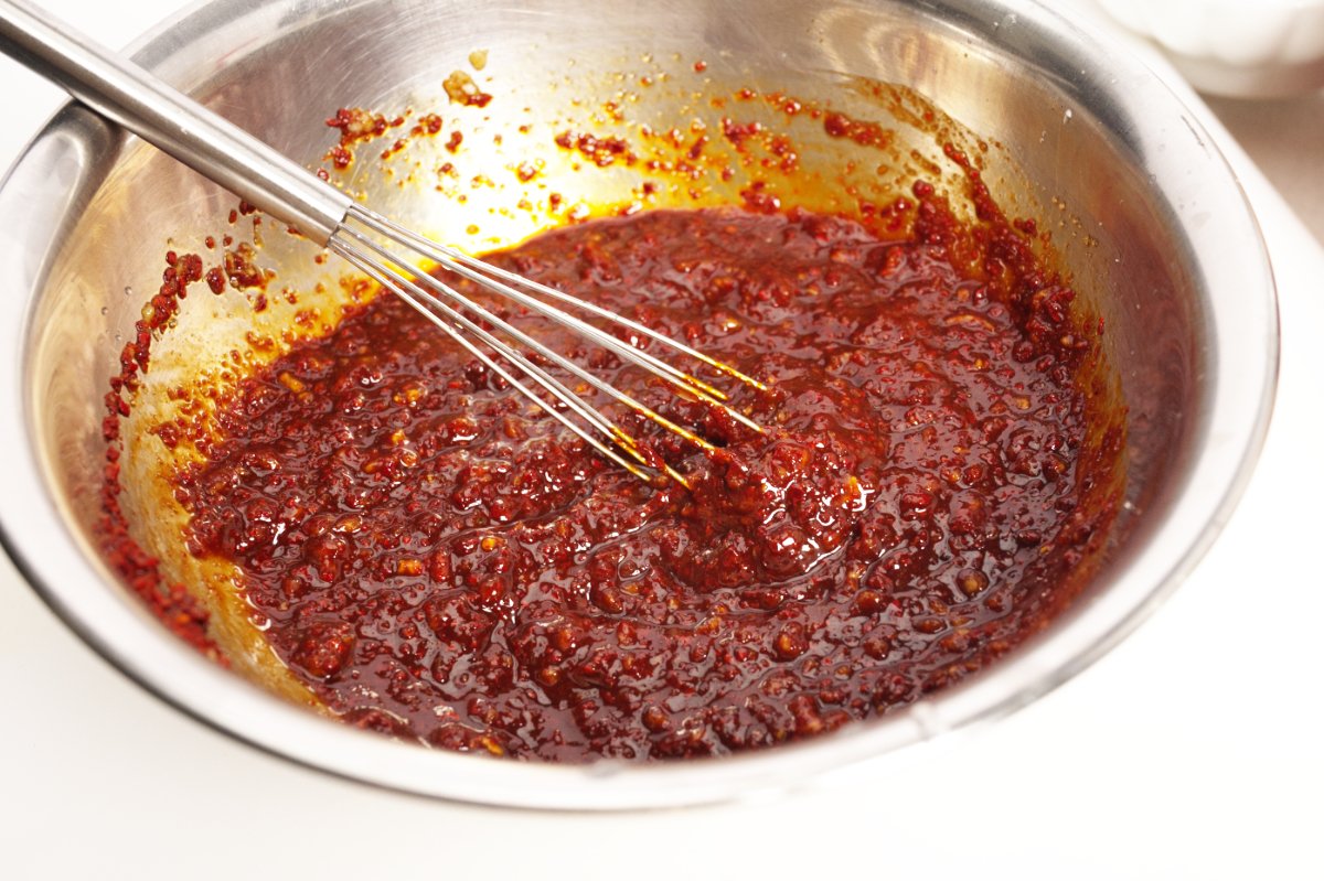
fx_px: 1654
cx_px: 662
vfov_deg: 29.8
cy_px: 440
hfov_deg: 43.6
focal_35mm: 45
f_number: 8
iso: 1000
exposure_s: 1/1250
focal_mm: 45
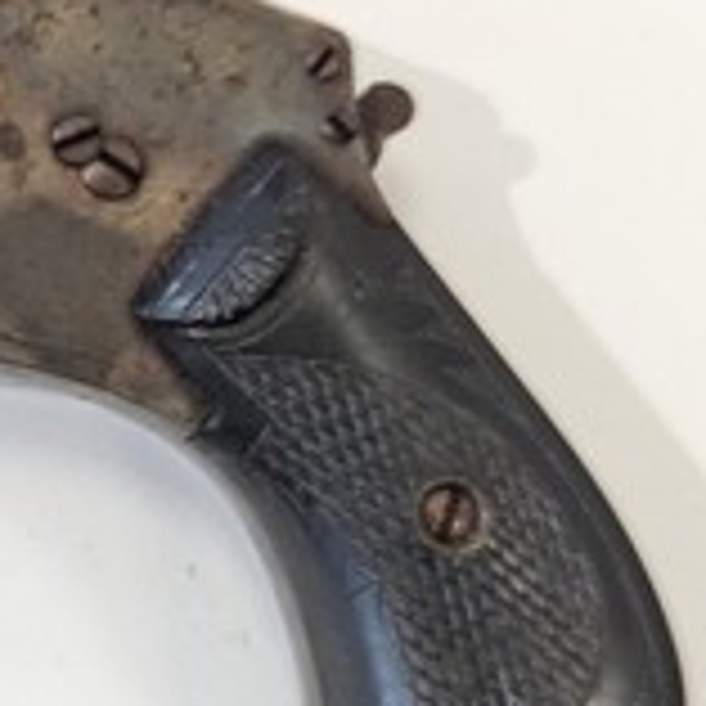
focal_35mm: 135
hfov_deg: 12.4
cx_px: -324
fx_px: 3115
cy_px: 355
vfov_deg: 12.9
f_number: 1.85
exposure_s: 1/99.9
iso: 228
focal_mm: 6.81
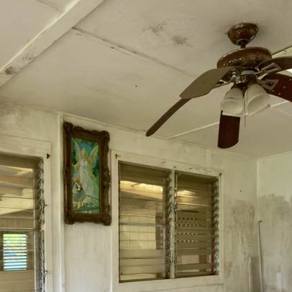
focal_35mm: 42
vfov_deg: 37.9
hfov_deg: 39.8
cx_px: 109
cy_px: 250
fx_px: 401
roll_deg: +1.4
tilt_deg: -0.6
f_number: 2.2
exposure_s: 1/30
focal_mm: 2.22
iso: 250
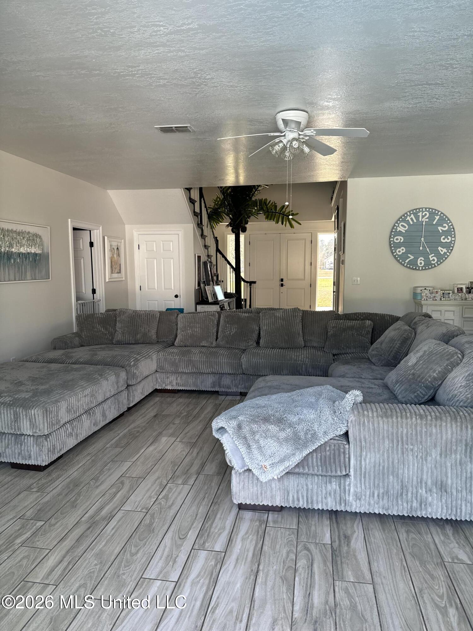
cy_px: 316
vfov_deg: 71.6
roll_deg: +1.0
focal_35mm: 24
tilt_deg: -2.4
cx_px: 236
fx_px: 437
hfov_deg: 56.8
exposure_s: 1/167
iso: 100
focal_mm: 6.86
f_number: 1.78
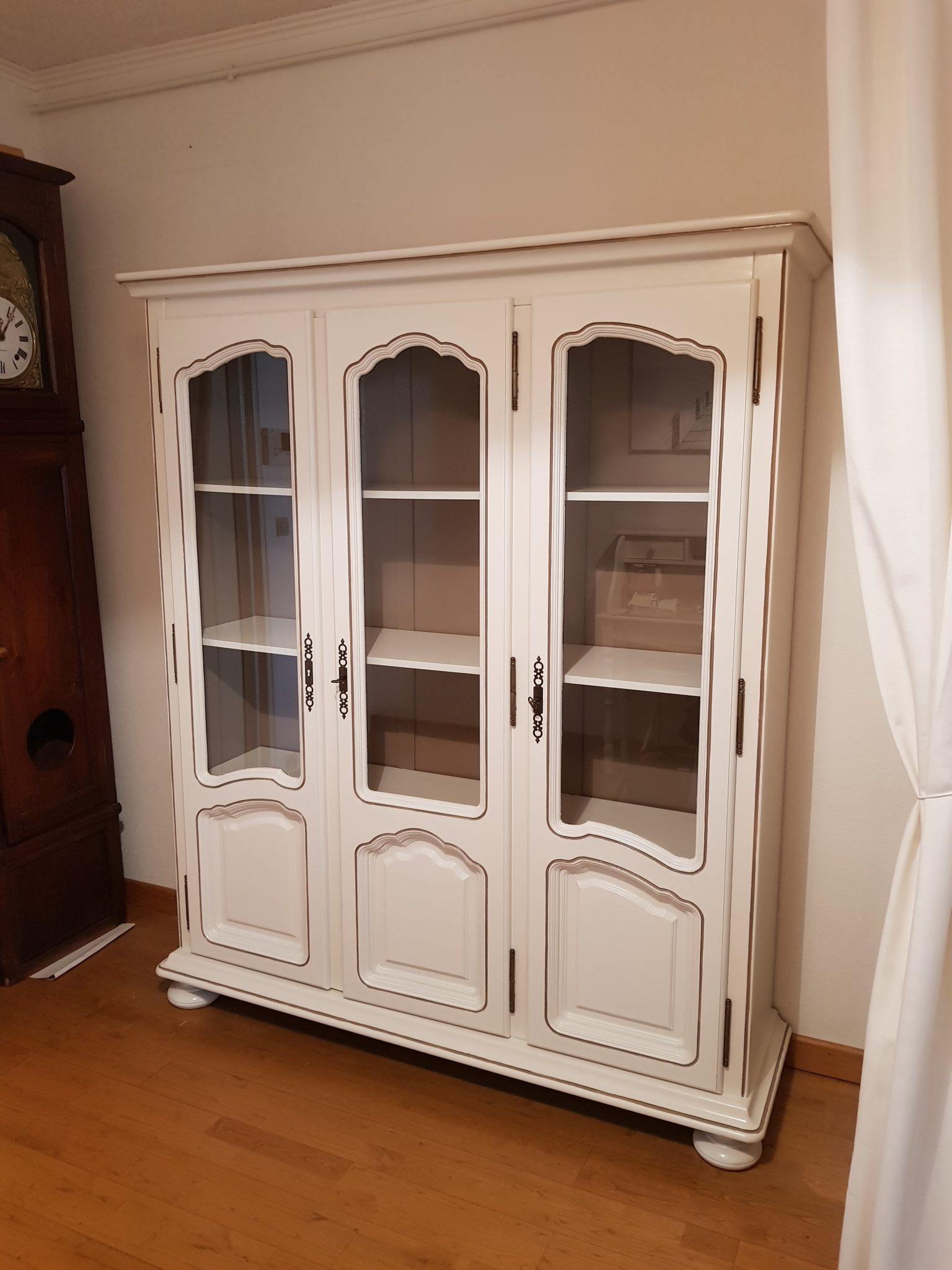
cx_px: 476
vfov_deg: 67.3
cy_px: 635
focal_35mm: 26
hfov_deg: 53.1
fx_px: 953
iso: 250
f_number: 1.7
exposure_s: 1/33
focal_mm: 4.3
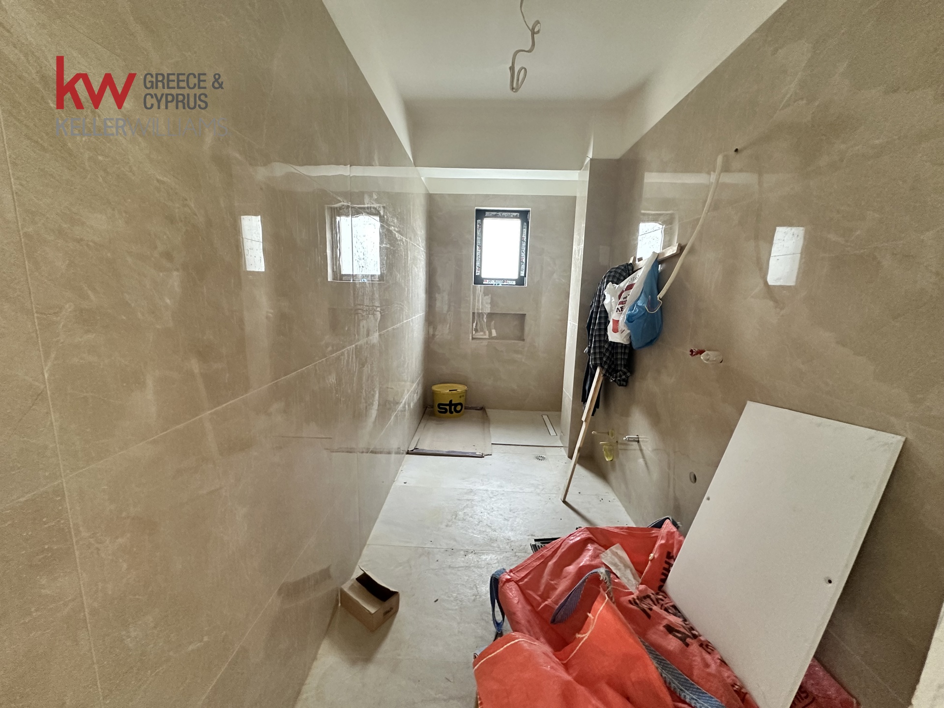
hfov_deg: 102.1
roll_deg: -2.1
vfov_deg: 85.7
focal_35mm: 14
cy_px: 354
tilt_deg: -10.1
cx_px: 472
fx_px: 382
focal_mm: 2.22
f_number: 2.2
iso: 500
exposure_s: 1/60
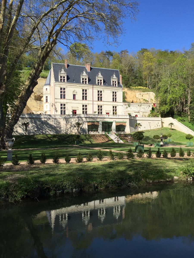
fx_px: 217
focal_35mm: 29
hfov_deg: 48.2
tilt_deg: +2.0
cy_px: 129
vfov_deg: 61.7
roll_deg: +0.4
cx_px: 97
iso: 32
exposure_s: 1/1799
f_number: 2.2
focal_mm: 4.15
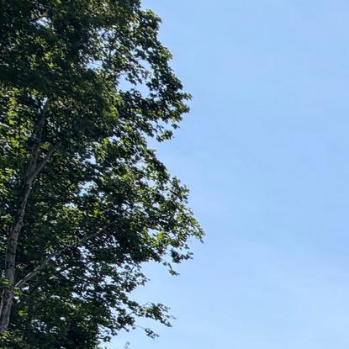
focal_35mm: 61
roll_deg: -0.1
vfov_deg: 23.5
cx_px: 679
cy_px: 500
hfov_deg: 18.9
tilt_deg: +10.1
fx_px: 696
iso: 20
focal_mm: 2.22
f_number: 2.2
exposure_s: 1/770
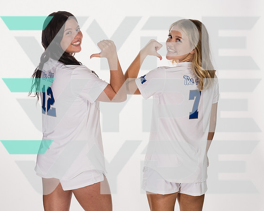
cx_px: 106
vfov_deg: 17.6
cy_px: 98
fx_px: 683
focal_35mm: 87
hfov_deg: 21.9
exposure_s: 1/250
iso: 400
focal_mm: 70
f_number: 5.6
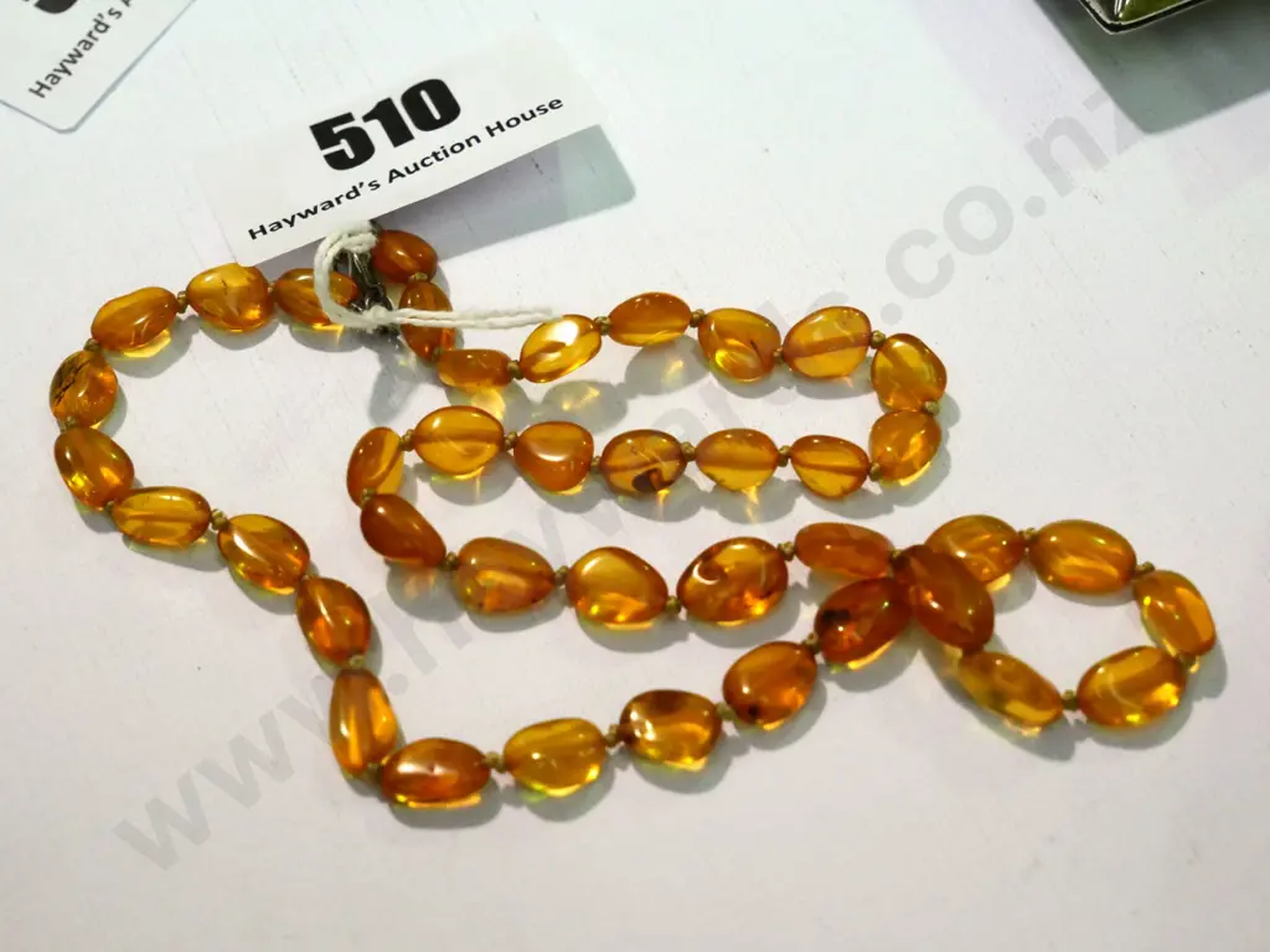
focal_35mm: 78
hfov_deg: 25.0
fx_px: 2862
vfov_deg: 18.9
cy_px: 476
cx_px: 635
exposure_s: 1/160
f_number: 5.6
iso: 3200
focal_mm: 39
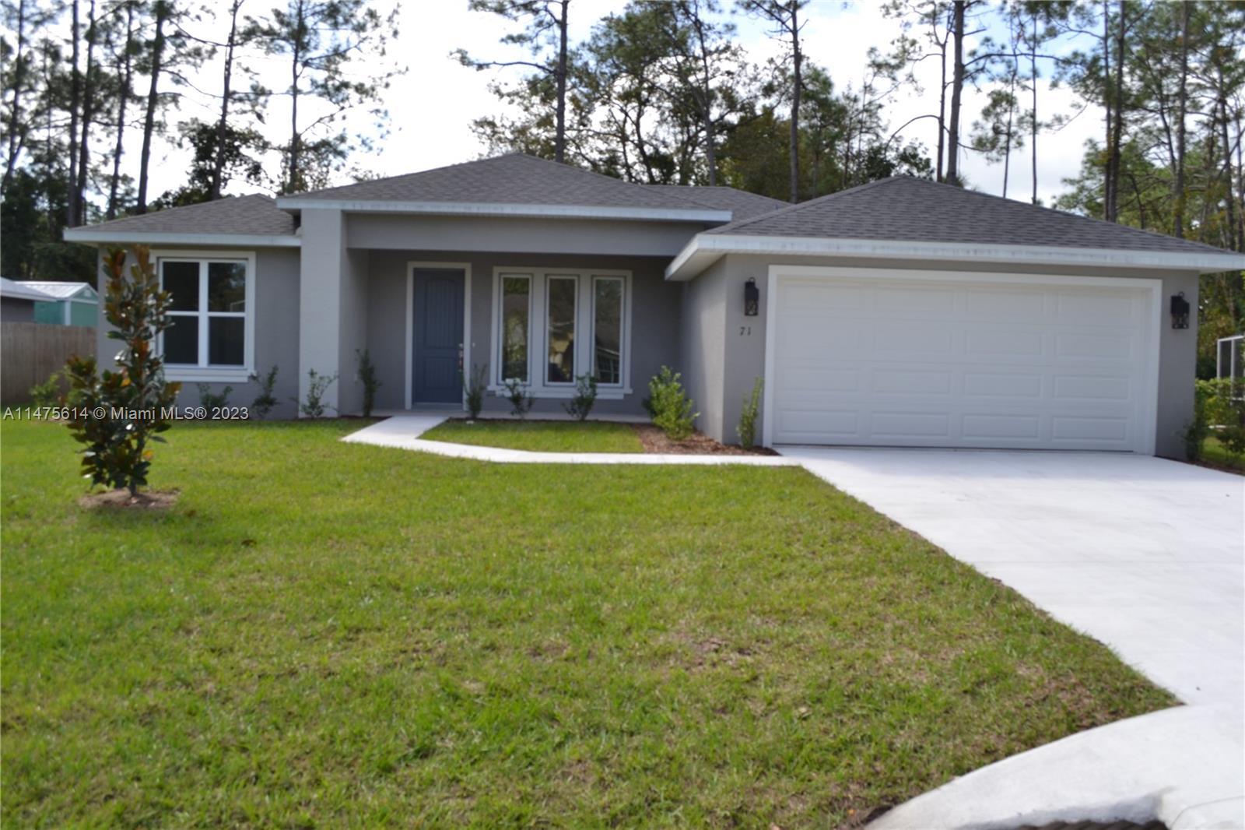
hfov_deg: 61.9
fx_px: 1037
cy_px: 415
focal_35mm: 30
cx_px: 622
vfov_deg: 43.6
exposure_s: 1/200
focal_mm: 20
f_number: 7.1
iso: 100
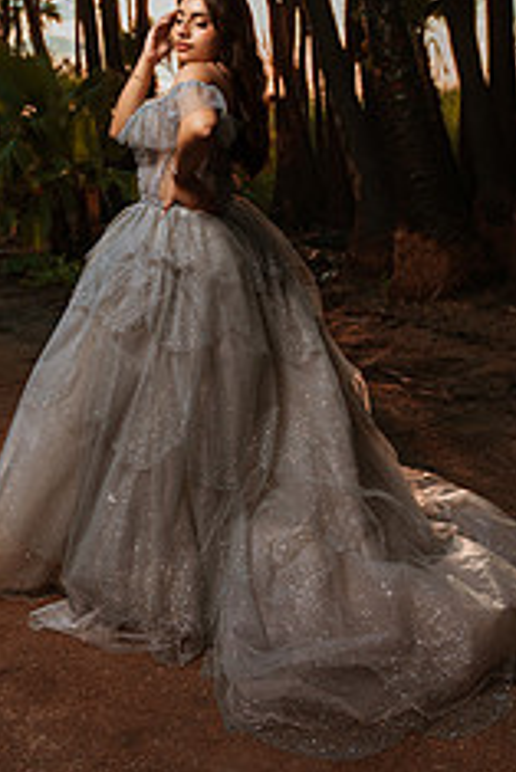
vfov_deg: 40.0
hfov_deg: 29.2
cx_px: 220
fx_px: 987
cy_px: 99
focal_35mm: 46
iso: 100
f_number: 2.8
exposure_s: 1/800
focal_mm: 24
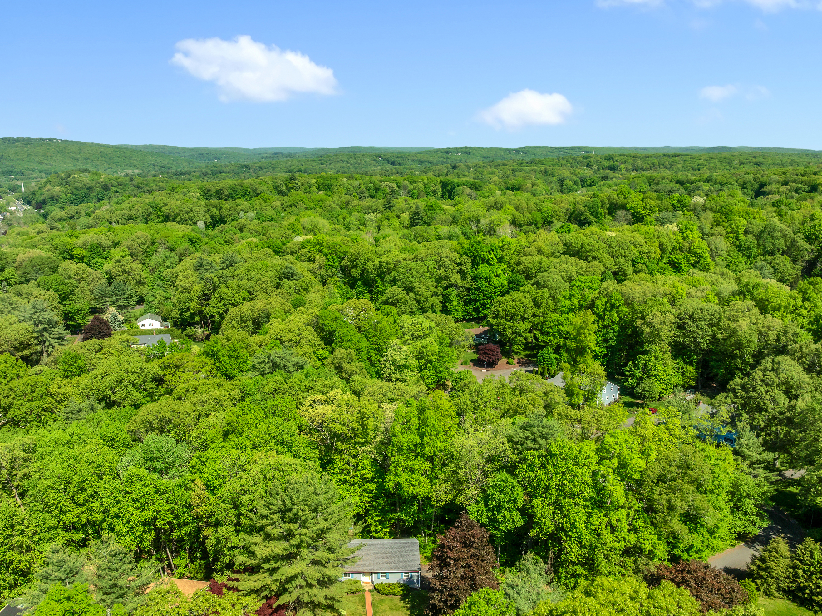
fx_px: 665
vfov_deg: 49.5
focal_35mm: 28
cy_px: 357
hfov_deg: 63.4
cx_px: 378
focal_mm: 12.29
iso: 100
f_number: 7.1
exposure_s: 1/60
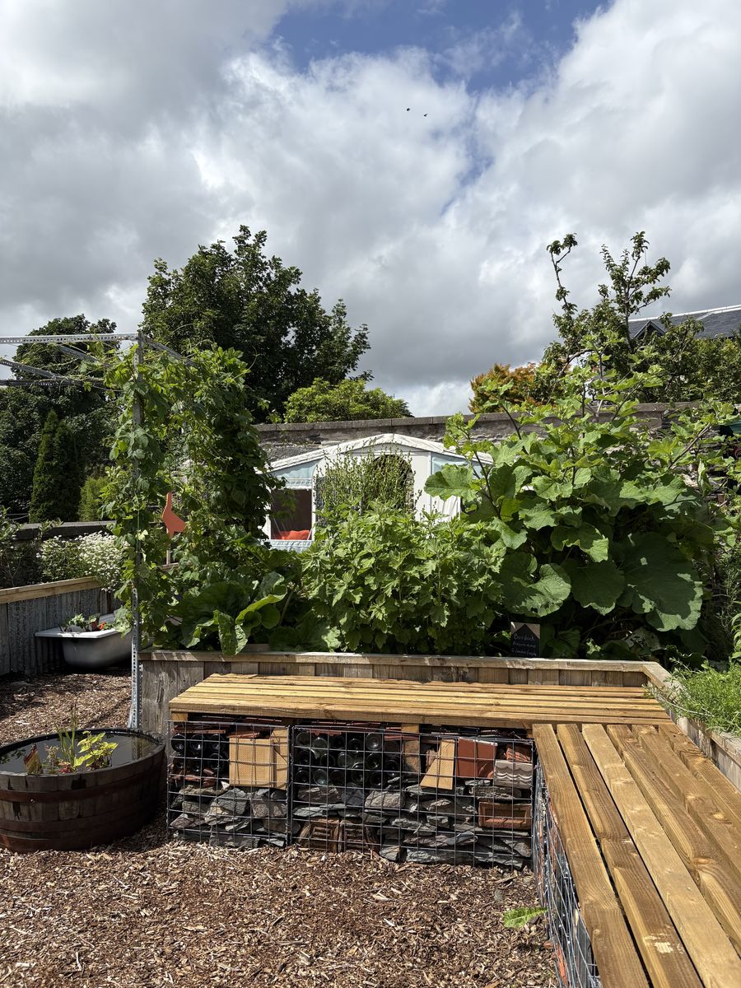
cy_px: 494
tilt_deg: +0.8
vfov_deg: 67.3
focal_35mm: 26
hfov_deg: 53.1
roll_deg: +0.5
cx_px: 370
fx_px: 742
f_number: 1.6
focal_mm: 5.96
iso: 50
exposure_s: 1/4950
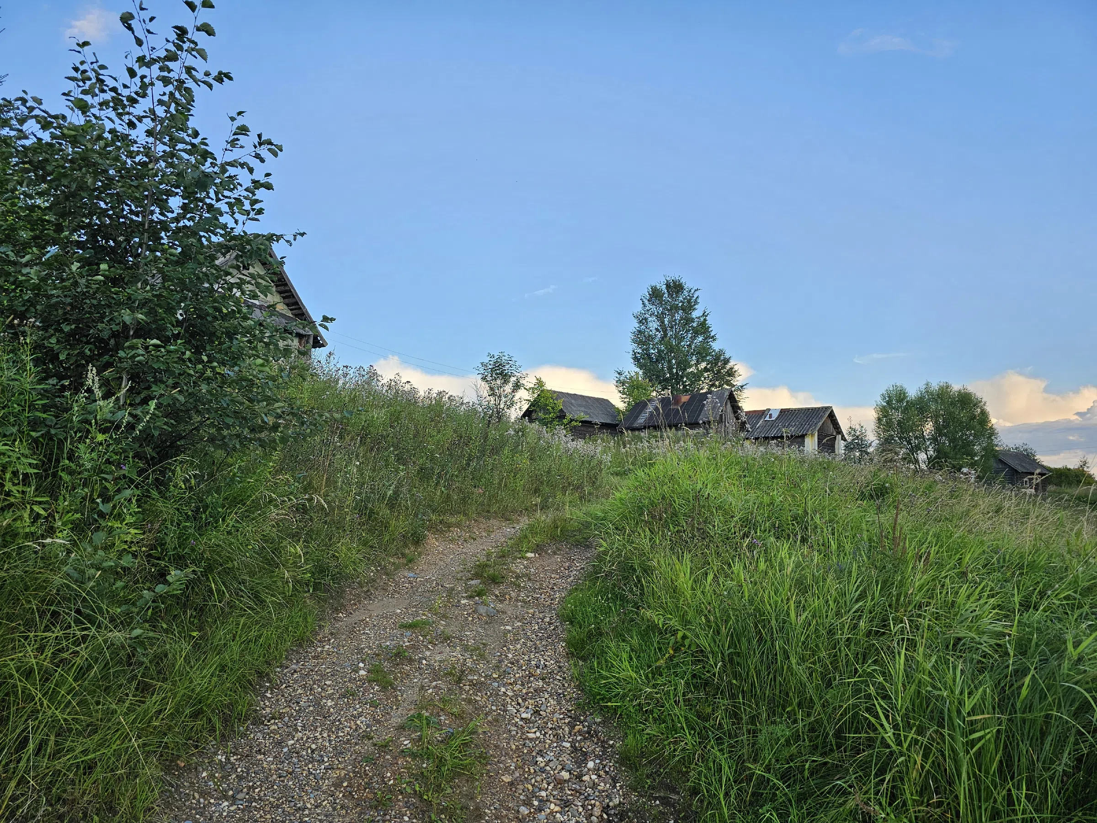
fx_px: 729
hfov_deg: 73.9
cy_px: 412
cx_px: 548
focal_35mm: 23
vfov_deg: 58.9
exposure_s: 1/180
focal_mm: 6.3
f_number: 1.7
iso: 16
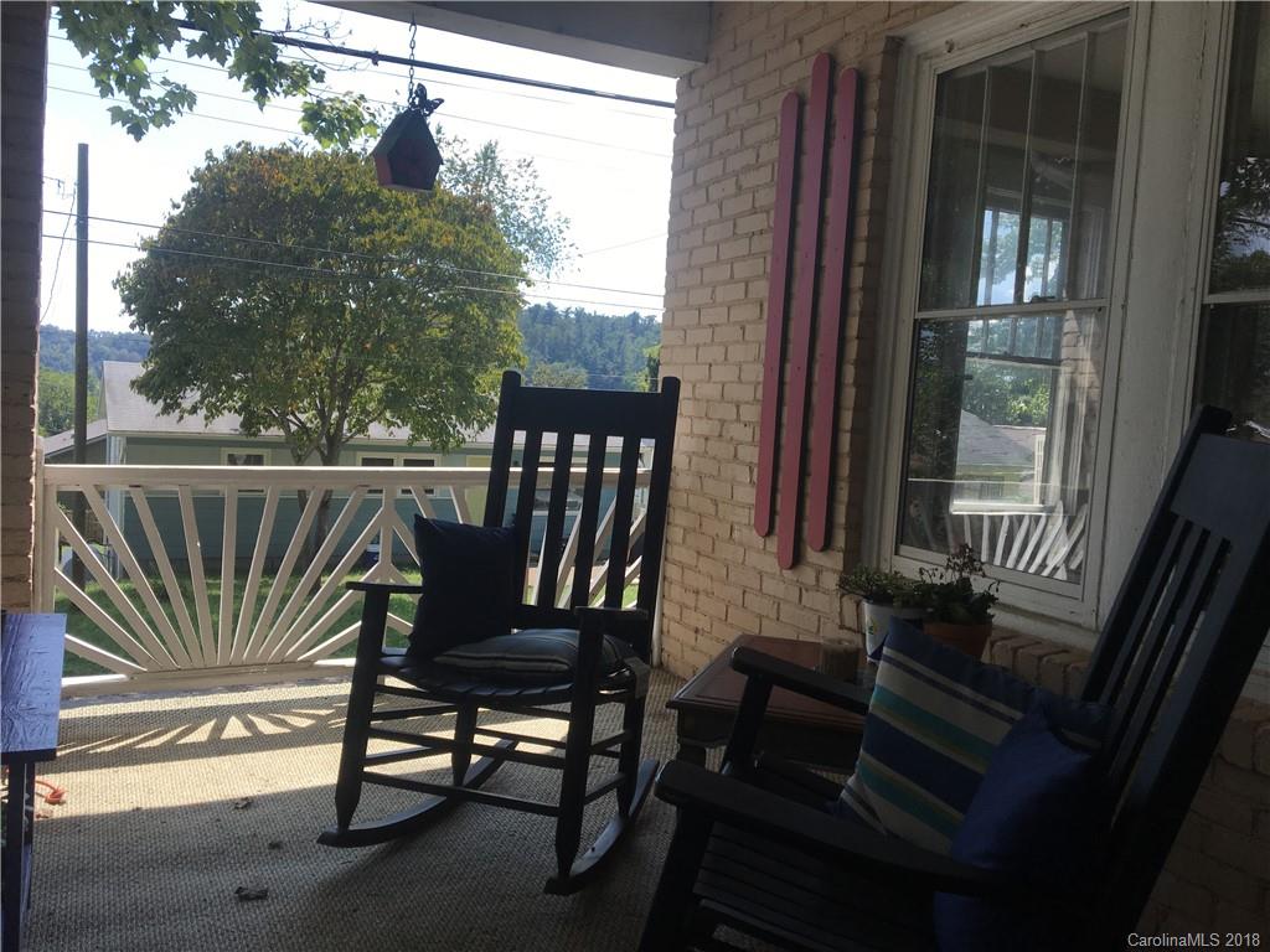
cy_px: 476
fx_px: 1064
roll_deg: -2.5
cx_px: 635
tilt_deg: -3.0
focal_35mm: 29
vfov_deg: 48.2
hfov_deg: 61.7
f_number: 2.2
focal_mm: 4.15
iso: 25
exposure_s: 1/785
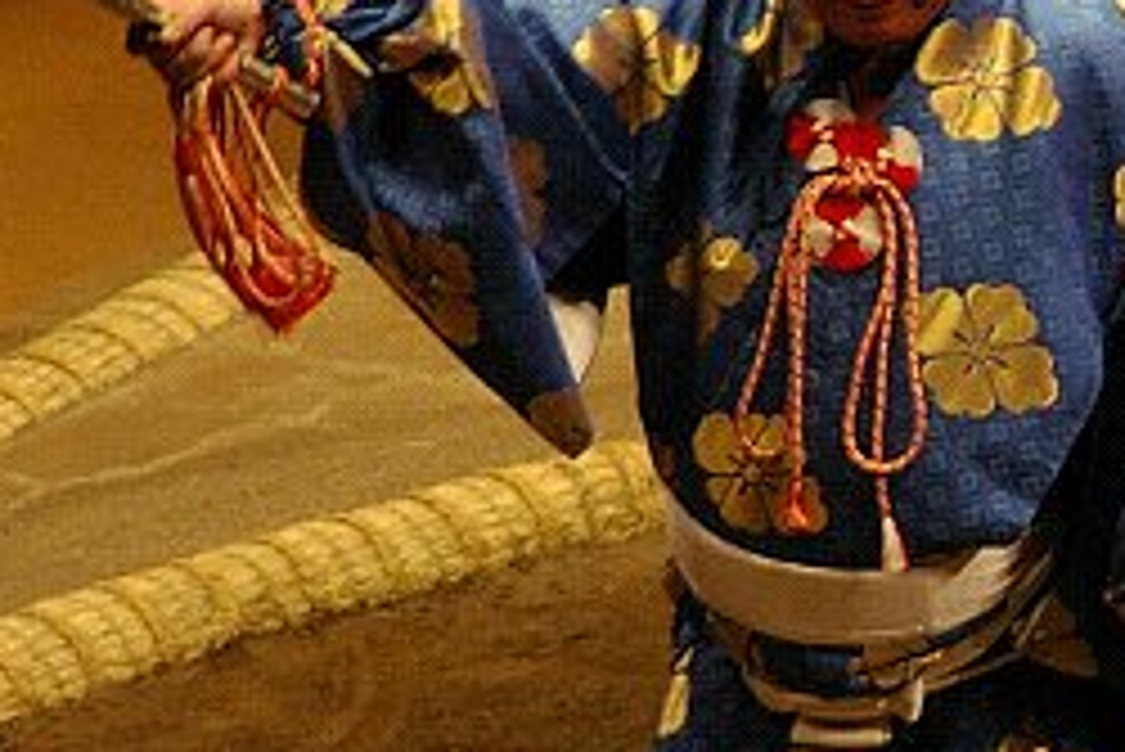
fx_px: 54029
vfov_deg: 0.8
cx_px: 1422
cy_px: 279
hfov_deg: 1.2
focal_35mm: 1728
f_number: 5.6
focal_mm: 300
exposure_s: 1/125
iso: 800
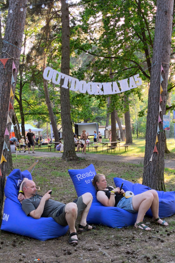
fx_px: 350
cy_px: 132
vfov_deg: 41.1
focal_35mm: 48
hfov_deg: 28.1
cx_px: 88
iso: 50
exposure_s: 1/125
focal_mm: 6.57
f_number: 1.6
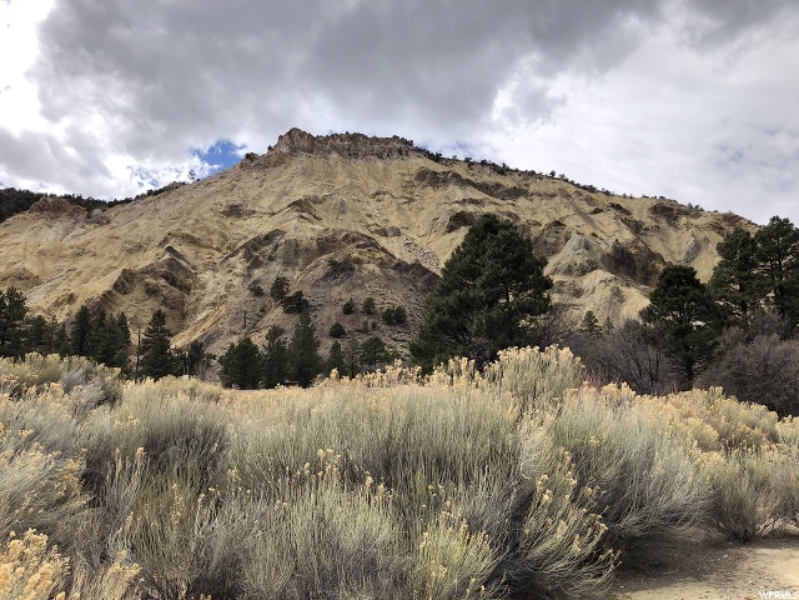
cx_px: 400
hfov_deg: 63.4
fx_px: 646
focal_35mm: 28
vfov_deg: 49.7
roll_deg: +0.5
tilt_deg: +11.5
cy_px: 300
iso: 20
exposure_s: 1/2315
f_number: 1.8
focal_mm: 3.99
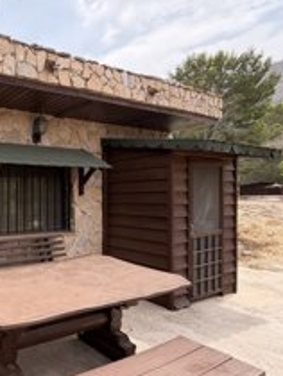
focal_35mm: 24
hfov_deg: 43.8
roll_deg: +1.4
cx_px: -29
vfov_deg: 71.5
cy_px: 201
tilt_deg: -0.4
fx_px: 261
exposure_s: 1/607
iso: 40
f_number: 2.2
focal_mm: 2.22
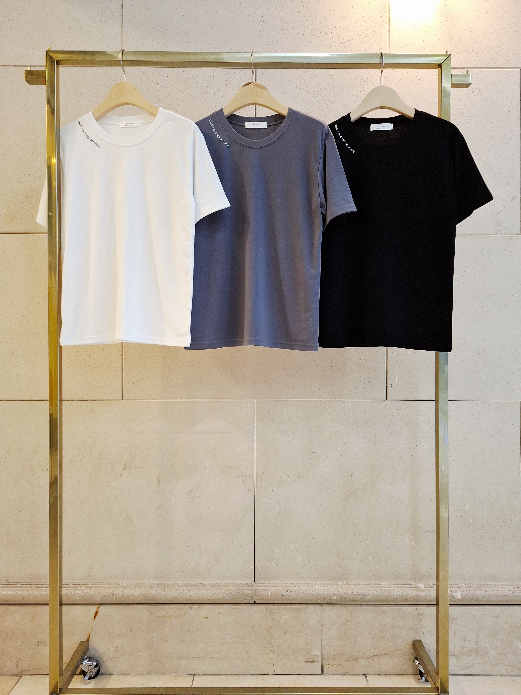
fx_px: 502
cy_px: 348
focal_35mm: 25
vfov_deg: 69.4
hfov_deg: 54.9
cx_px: 260
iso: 250
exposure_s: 1/120
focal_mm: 5.23
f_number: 1.8
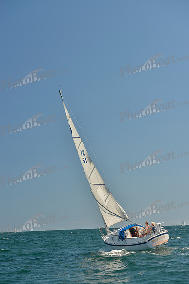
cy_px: 142
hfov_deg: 16.1
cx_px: 94
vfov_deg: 23.9
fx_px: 669
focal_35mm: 85
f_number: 7.1
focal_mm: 85
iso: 280
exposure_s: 1/640
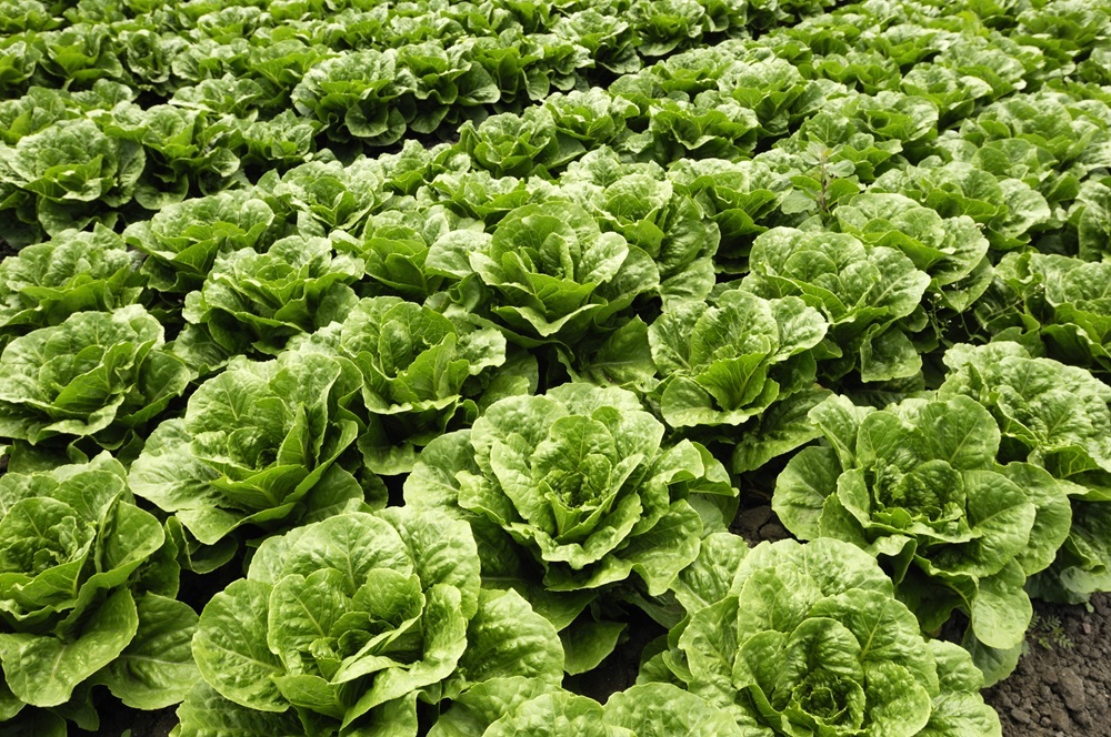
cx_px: 556
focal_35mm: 26
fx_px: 786
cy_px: 368
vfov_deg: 50.3
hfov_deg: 70.5
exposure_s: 1/125
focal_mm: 17
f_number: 8
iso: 100
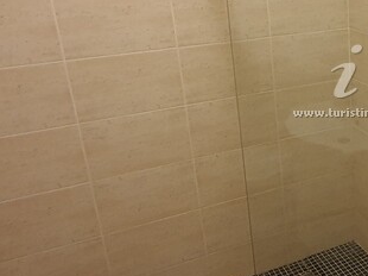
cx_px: 360
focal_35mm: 43
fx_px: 457
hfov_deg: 39.3
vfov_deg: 33.3
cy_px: 93
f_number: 2.2
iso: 500
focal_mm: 1.8
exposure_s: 1/33
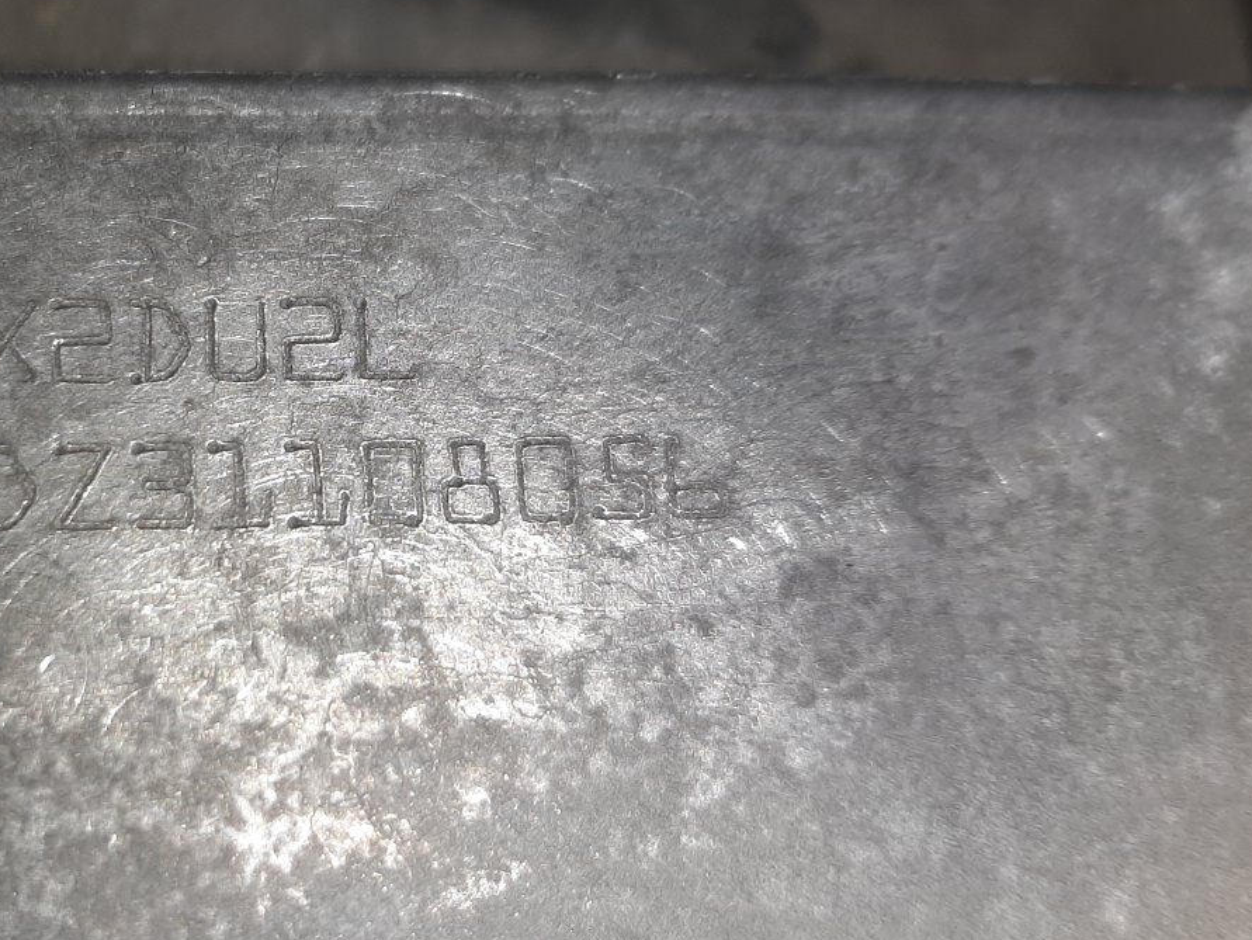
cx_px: 282
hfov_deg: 43.1
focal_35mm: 42
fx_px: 1520
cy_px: 457
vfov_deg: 34.4
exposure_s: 1/100
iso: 46
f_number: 1.7
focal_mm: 3.93
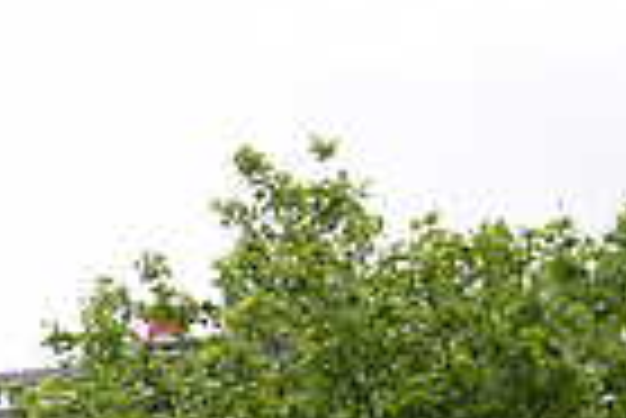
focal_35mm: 117
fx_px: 2037
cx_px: -167
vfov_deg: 11.2
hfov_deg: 16.6
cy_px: 663
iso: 220
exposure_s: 1/160
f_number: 10
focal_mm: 28
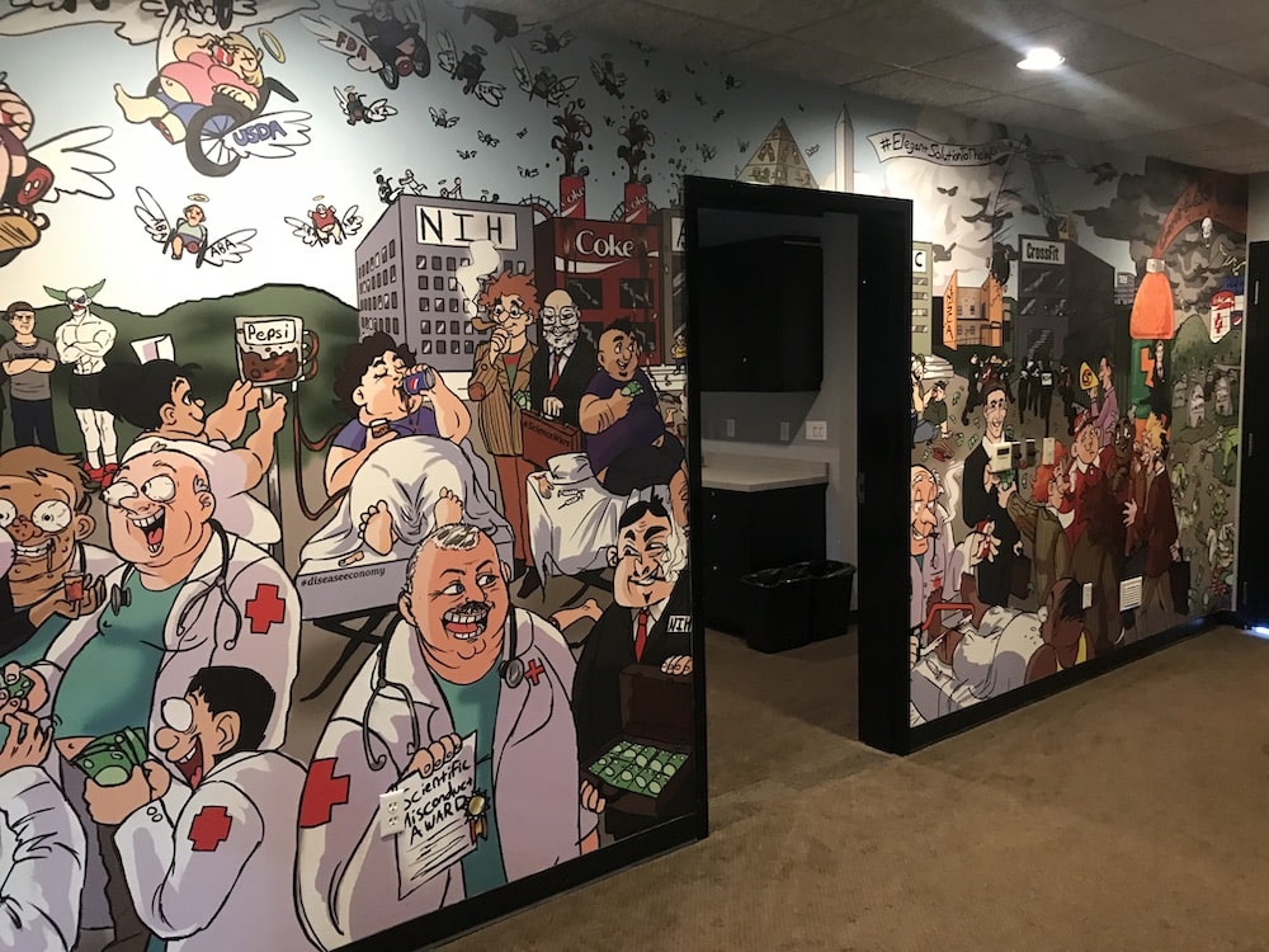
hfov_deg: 63.4
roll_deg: +1.8
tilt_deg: -4.6
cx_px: 634
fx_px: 1026
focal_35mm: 28
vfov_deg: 49.7
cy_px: 476
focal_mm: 3.99
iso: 100
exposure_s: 1/11
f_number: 1.8
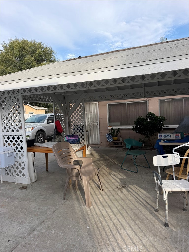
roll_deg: +2.3
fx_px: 175
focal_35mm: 24
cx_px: 94
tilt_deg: -3.0
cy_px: 126
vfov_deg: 71.6
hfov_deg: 56.8
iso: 80
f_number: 1.78
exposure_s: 1/1314
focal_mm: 6.76
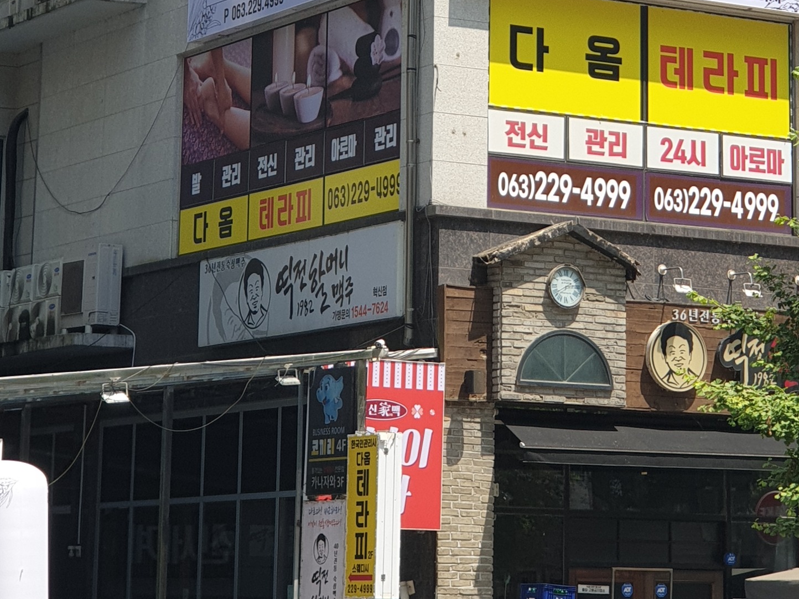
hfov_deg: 20.4
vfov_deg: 15.2
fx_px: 2216
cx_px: 500
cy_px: 59
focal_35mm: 96
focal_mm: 6
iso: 100
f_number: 2.4
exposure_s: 1/560
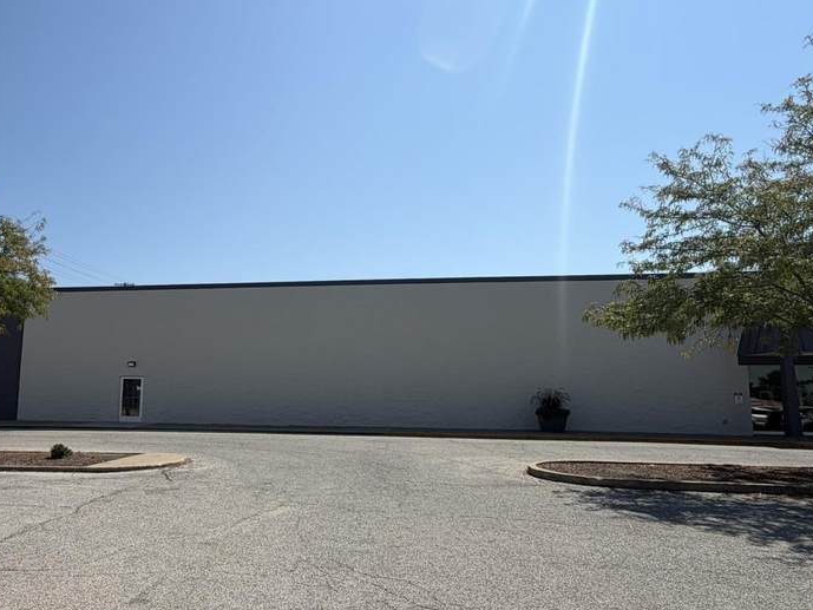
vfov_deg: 53.1
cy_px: 319
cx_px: 308
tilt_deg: +9.1
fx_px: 611
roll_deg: +1.1
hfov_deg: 66.3
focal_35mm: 26
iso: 20
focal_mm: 2.22
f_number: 2.2
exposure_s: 1/1572
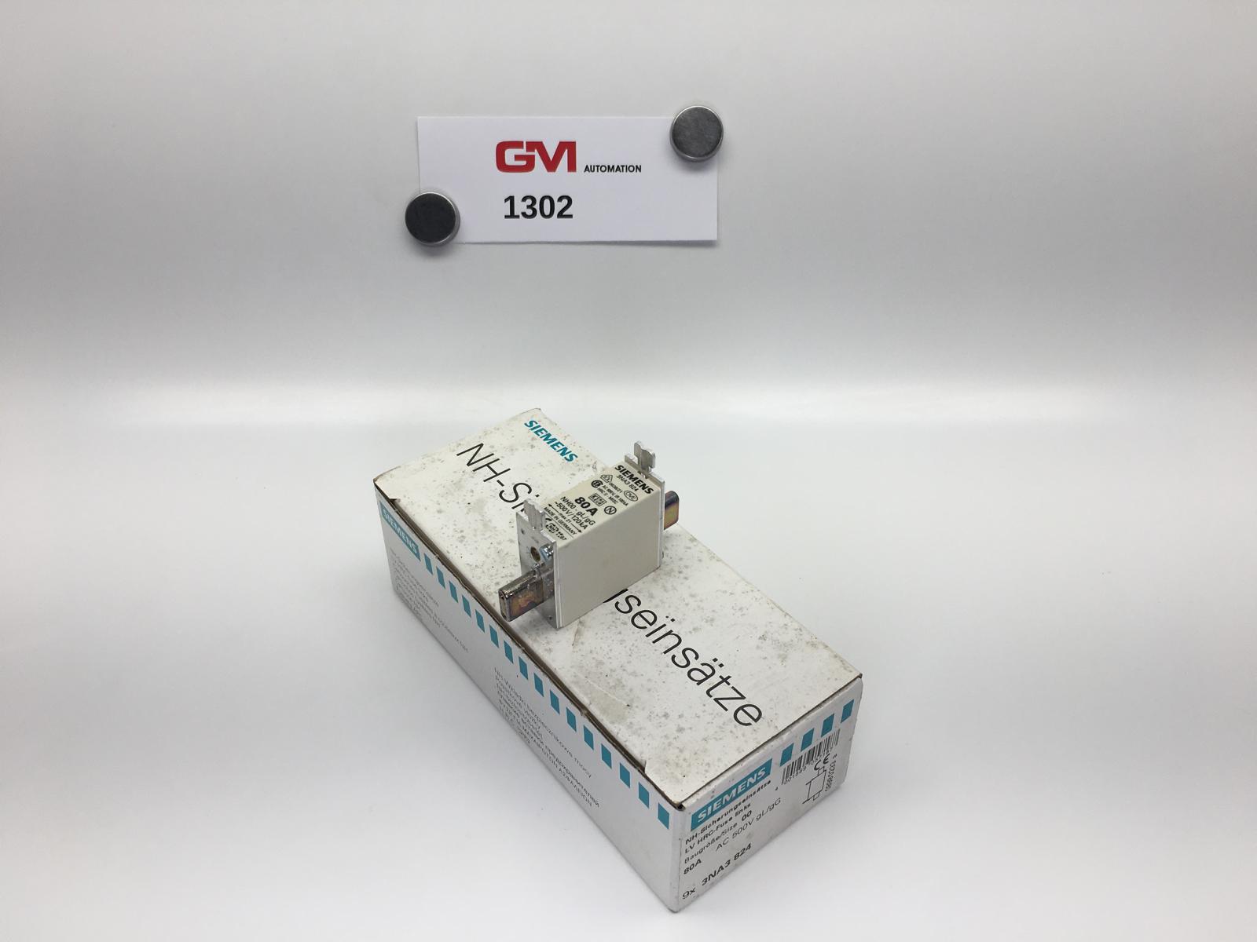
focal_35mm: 29
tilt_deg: -38.4
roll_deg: -0.6
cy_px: 471
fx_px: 1053
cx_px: 628
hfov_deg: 61.7
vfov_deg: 48.2
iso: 25
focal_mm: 4.15
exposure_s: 1/394
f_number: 2.2
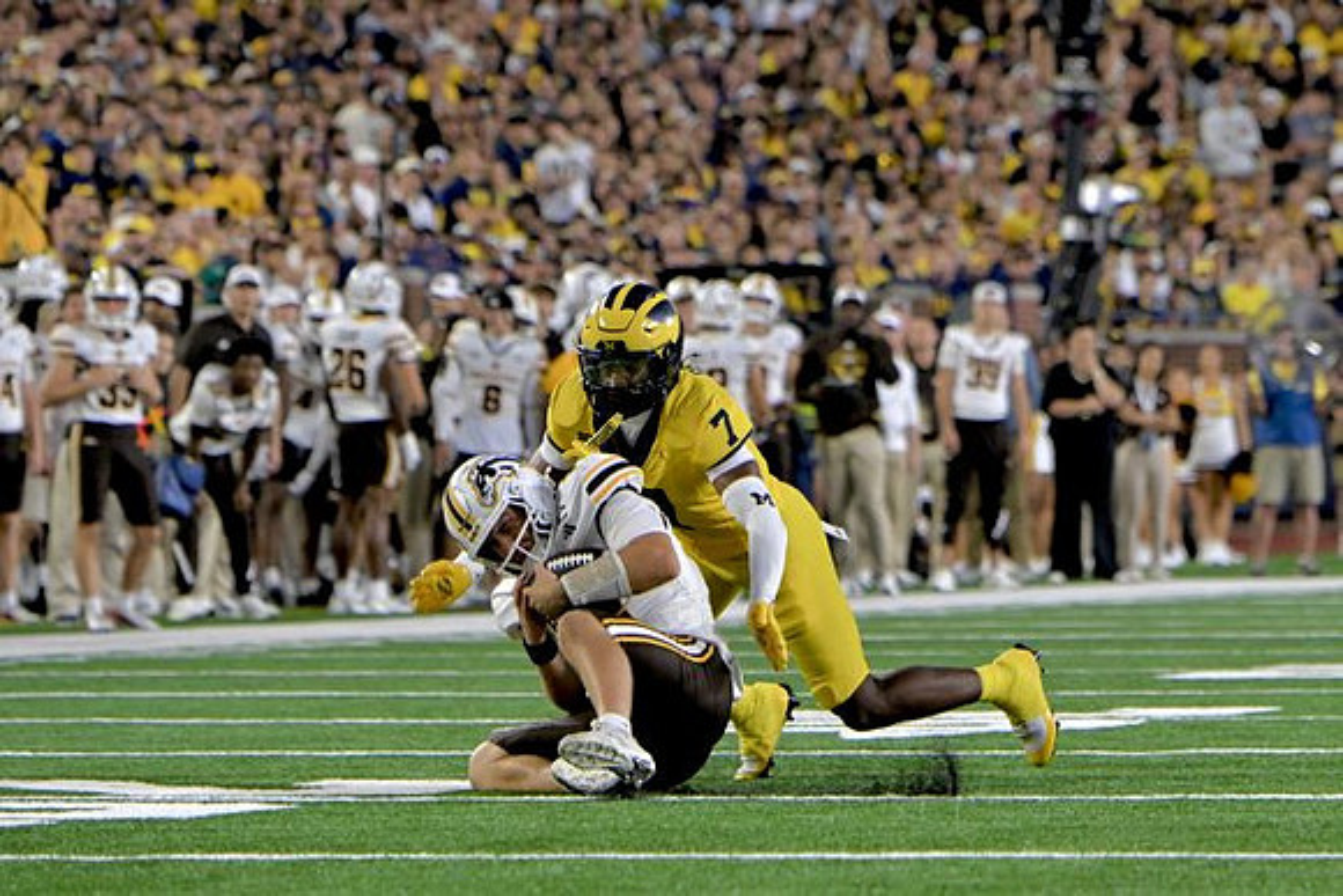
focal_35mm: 240
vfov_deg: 5.7
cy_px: 448
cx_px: 672
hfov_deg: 8.6
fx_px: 8955
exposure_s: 1/1000
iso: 4000
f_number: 5.3
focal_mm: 240
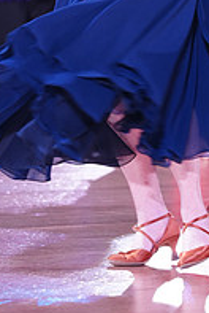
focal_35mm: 303
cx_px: 232
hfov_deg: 4.5
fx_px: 2629
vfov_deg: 6.7
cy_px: -81
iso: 1250
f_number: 4.5
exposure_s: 1/160
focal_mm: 103
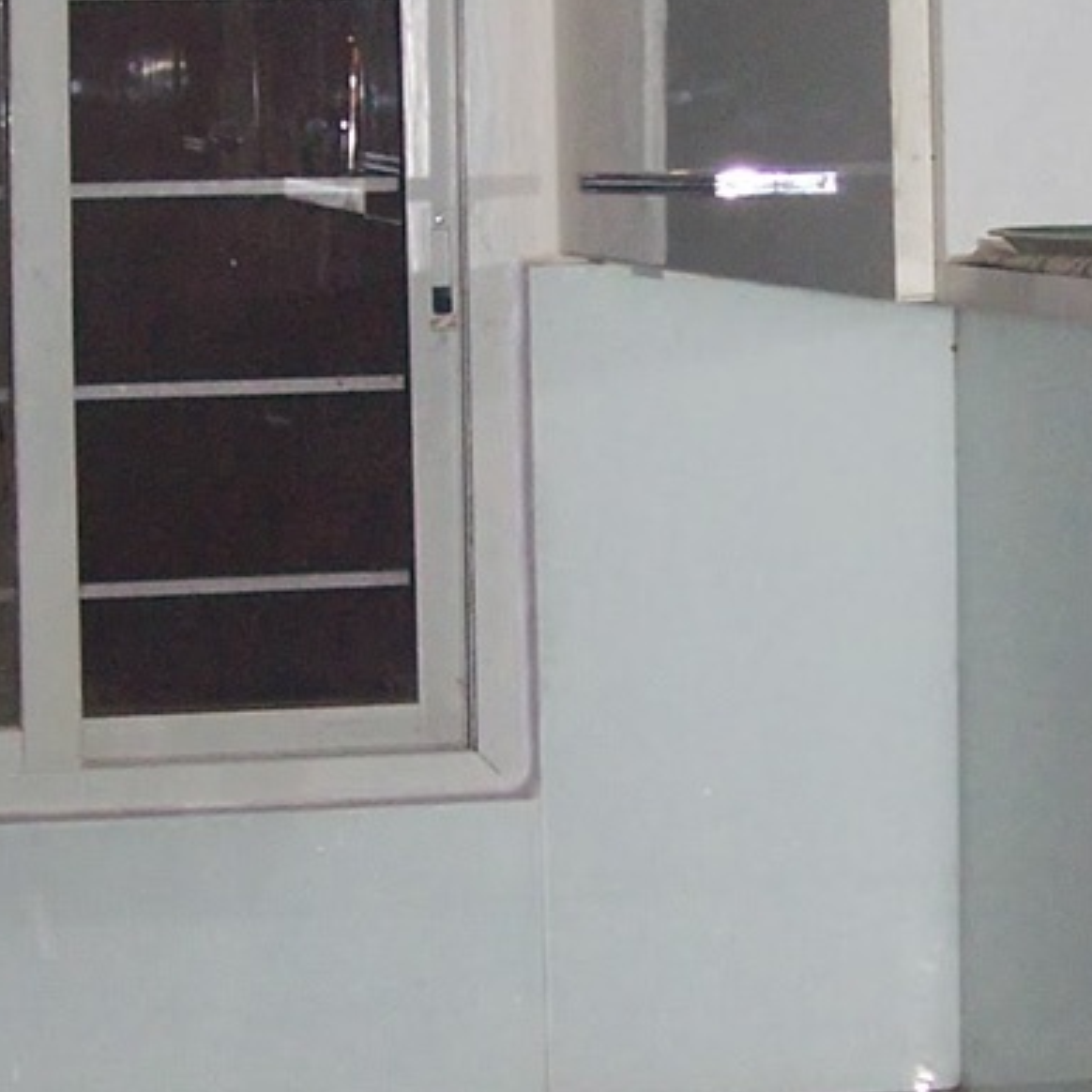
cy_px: 476
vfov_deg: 13.7
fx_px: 4533
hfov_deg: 13.7
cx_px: 639
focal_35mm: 127
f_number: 2.8
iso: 160
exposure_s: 1/60
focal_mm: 6.3
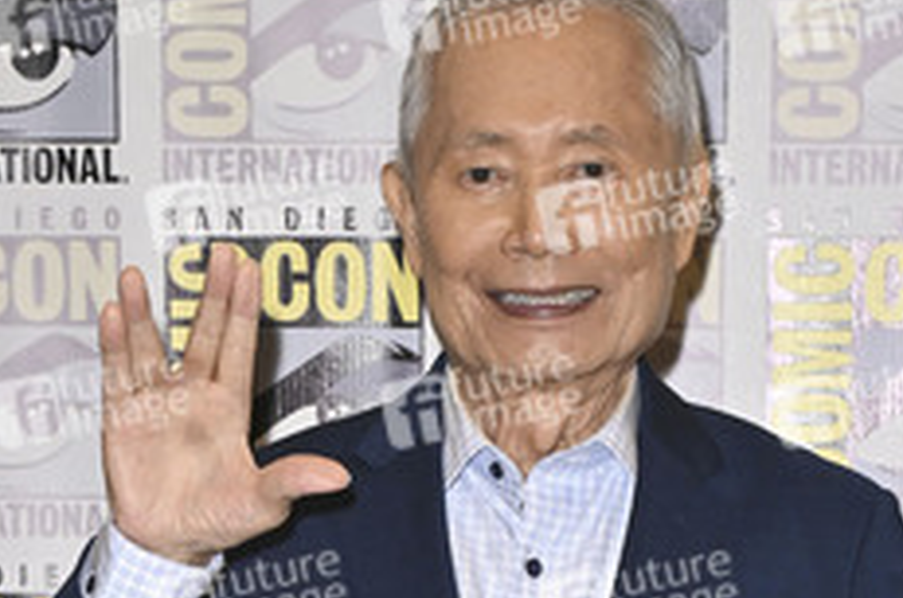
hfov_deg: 23.1
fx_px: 2203
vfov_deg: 15.3
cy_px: 500
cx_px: 534
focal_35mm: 88
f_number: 6.3
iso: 2000
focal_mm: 45
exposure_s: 1/250
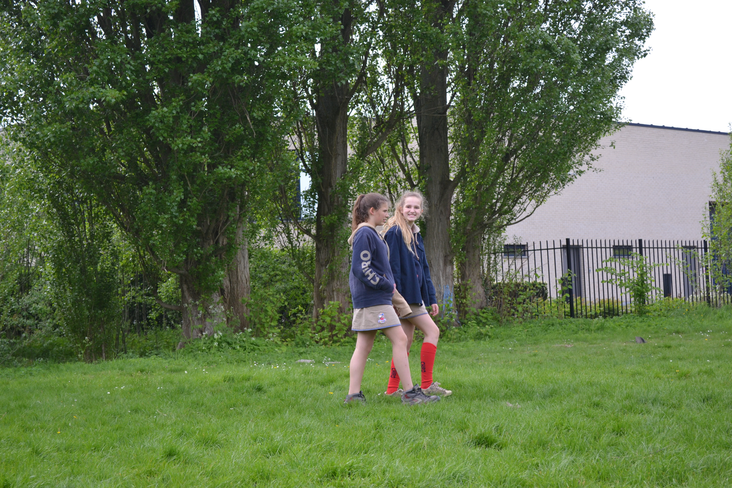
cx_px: 366
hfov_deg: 30.5
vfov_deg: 20.6
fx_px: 1342
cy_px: 244
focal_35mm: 66
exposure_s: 1/640
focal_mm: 44
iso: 400
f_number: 5.3
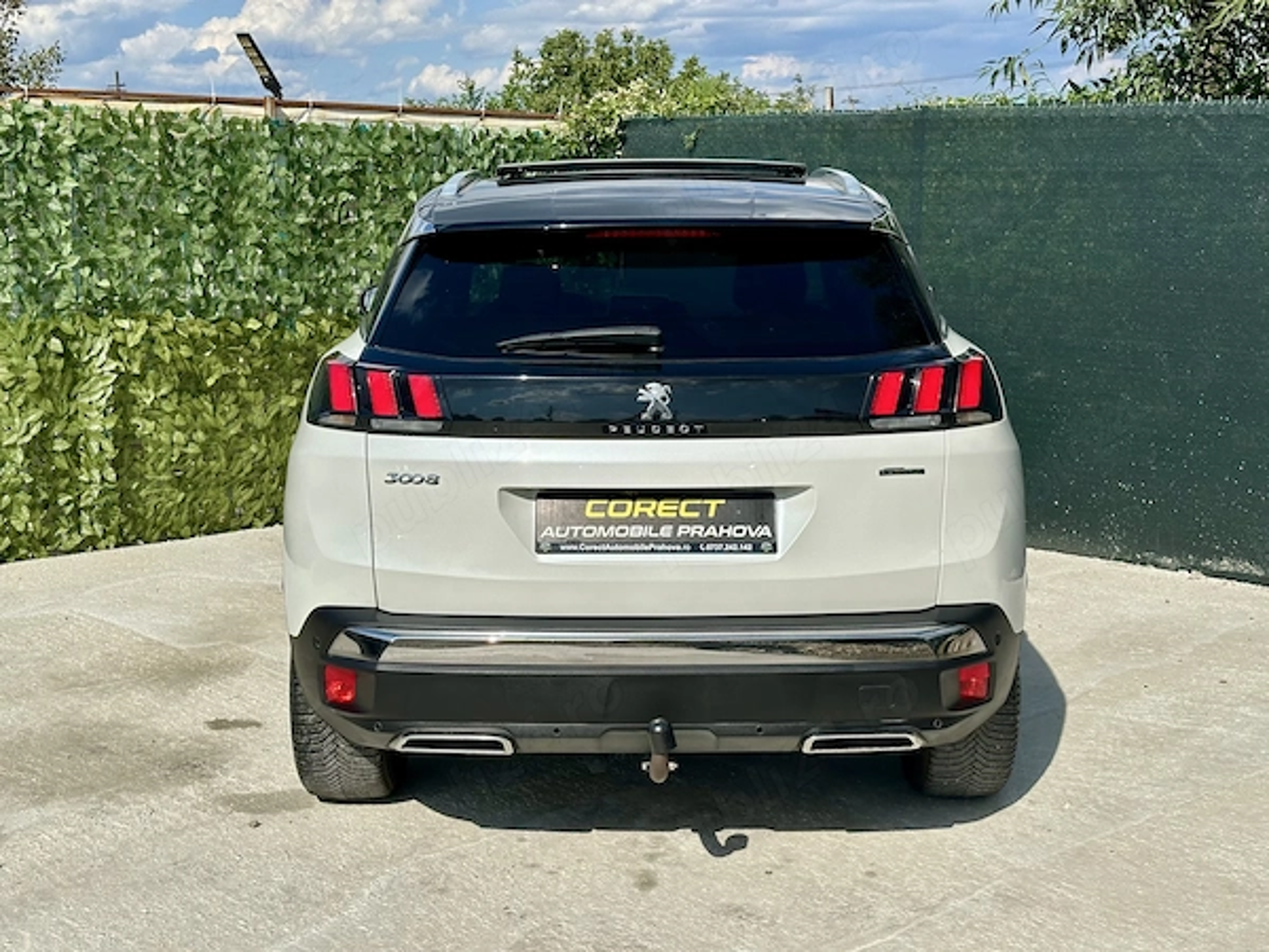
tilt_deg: -9.0
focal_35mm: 48
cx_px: 634
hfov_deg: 39.7
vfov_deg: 30.3
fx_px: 1760
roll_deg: -0.5
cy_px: 476
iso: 64
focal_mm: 6.86
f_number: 1.78
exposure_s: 1/7092
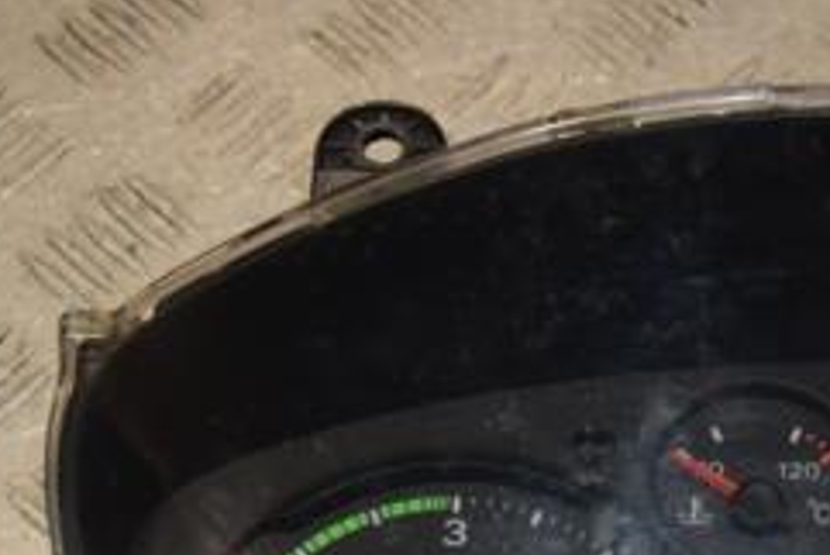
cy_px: 624
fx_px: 2584
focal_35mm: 112
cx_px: 820
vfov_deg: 12.0
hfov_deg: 17.8
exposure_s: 1/200
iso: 800
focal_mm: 30
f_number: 8
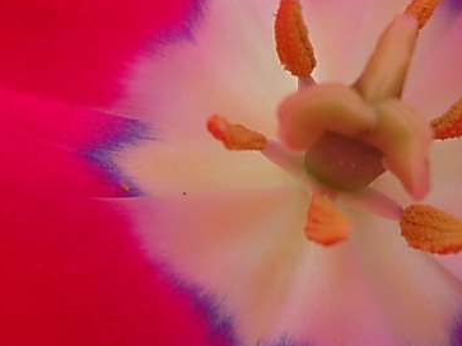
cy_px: 131
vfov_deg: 21.9
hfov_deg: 28.4
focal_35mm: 67
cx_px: 363
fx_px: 894
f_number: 2.8
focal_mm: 7.8
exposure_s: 1/32.9
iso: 79
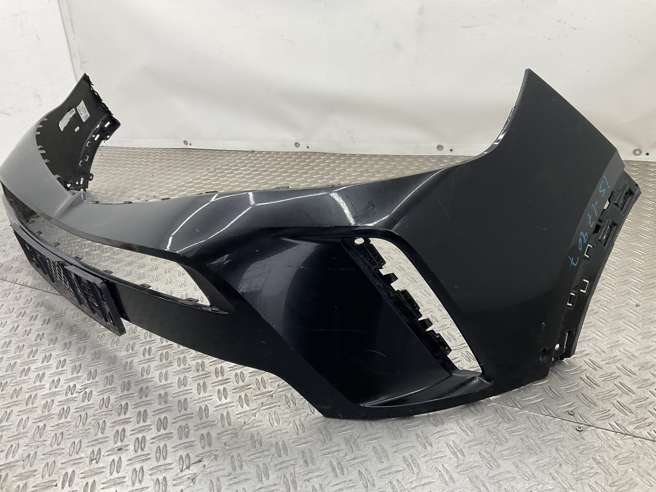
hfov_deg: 61.7
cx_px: 328
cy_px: 246
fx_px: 550
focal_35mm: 29
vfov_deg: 48.2
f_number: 1.8
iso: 32
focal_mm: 3
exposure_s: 1/100
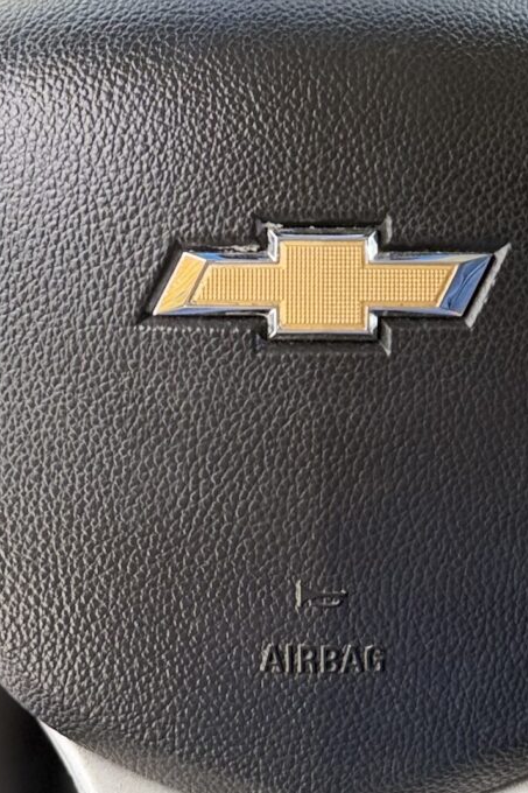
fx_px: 2069
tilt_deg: -26.9
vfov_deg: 21.0
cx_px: 365
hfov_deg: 14.5
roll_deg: +1.3
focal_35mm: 94
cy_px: -1
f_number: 1.78
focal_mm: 6.76
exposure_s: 1/212
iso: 125
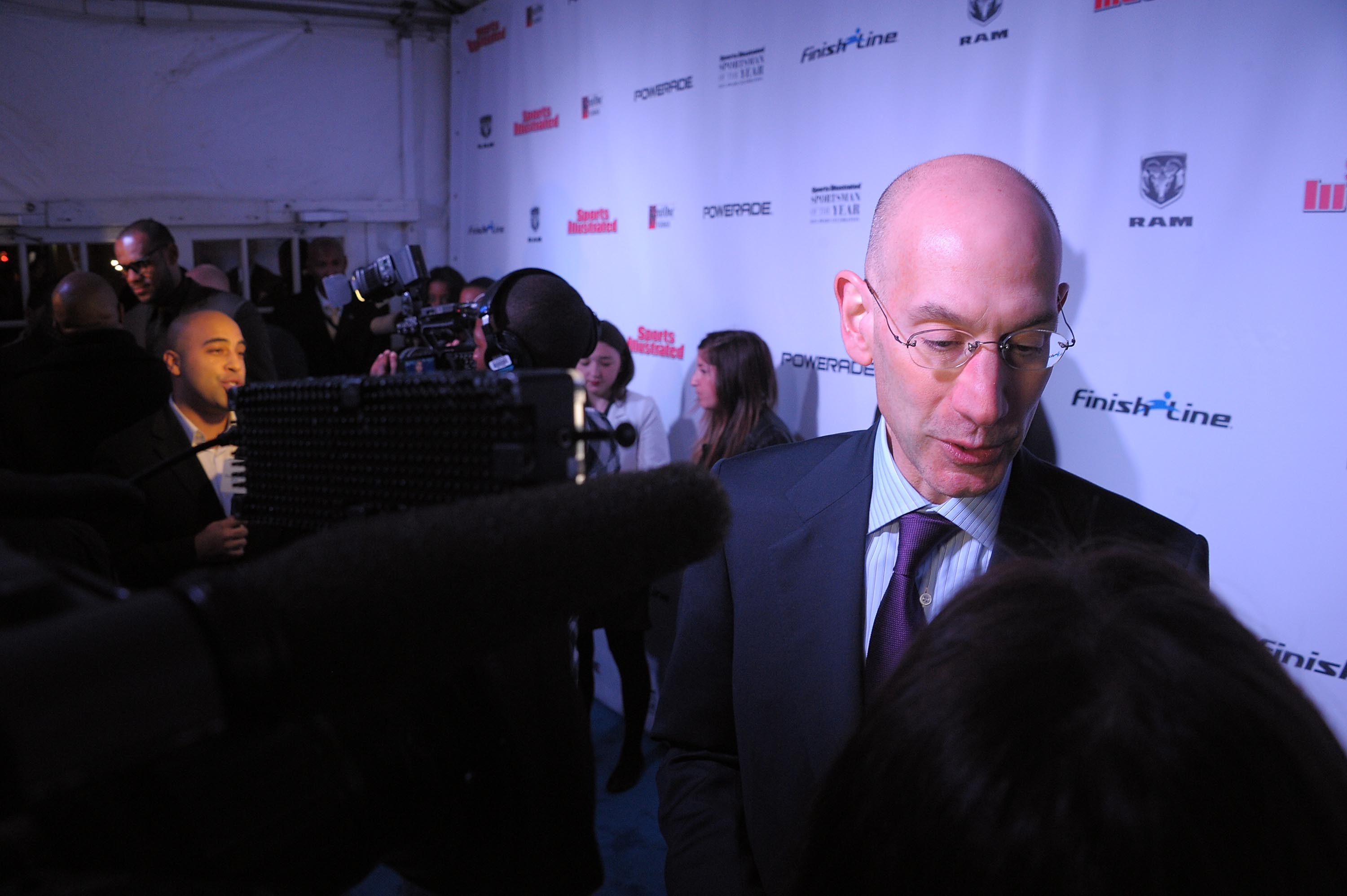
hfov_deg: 65.5
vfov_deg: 46.3
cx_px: 674
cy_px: 448
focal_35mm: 28
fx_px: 1047
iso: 2500
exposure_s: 1/160
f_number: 5.6
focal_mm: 28
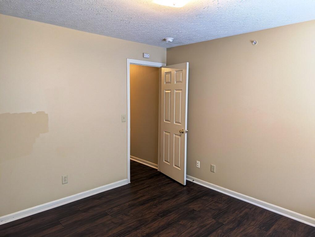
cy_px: 118
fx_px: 219
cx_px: 158
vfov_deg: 56.9
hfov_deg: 71.5
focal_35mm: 24
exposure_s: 1/120
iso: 300
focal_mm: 6.9
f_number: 1.68
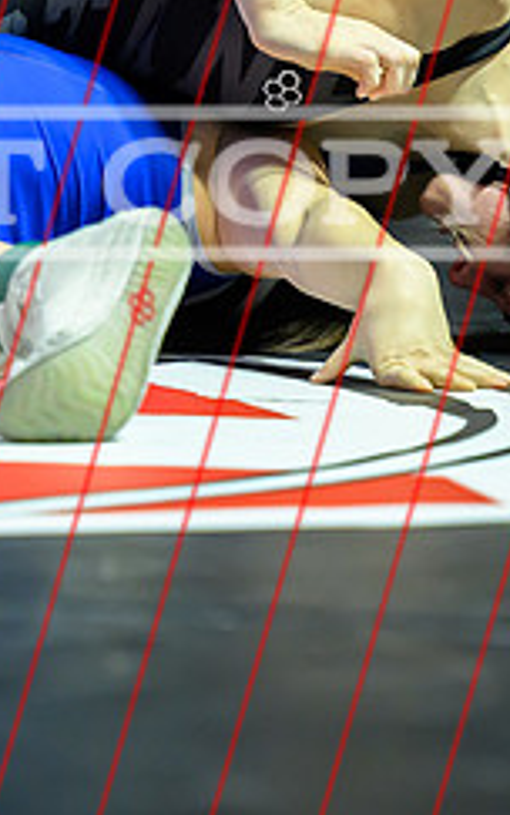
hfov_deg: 2.7
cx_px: 169
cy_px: 429
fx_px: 10690
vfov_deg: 4.4
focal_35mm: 481
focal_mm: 145
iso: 4000
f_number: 2.8
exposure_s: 1/800
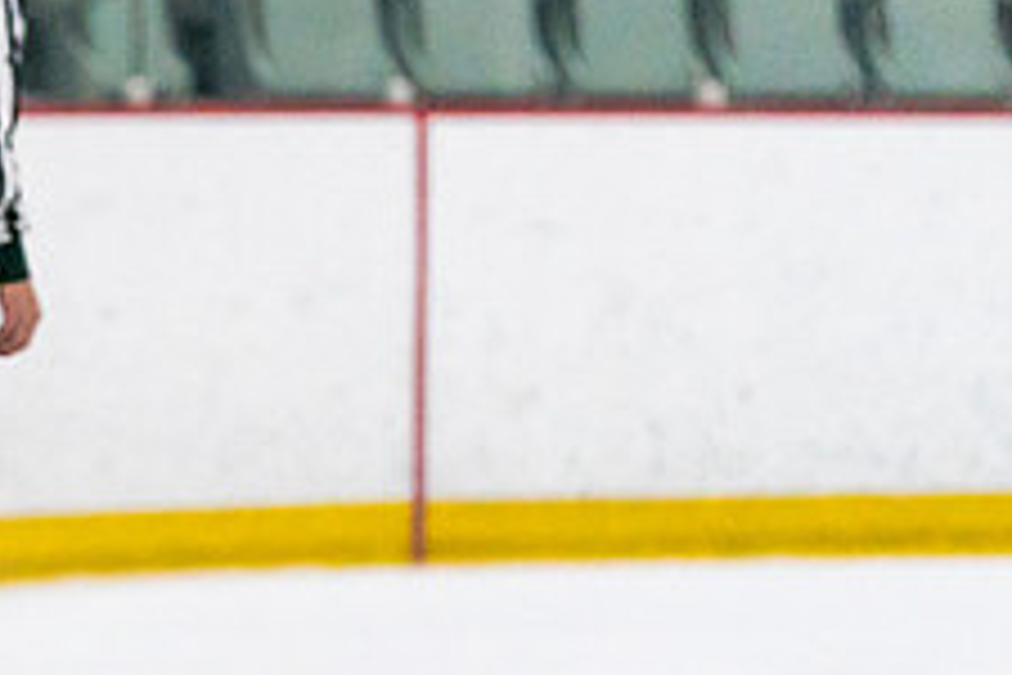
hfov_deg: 2.5
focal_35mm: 808
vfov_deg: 1.7
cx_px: -576
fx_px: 22712
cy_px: 320
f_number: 2.8
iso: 3200
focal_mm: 200
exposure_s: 1/1250
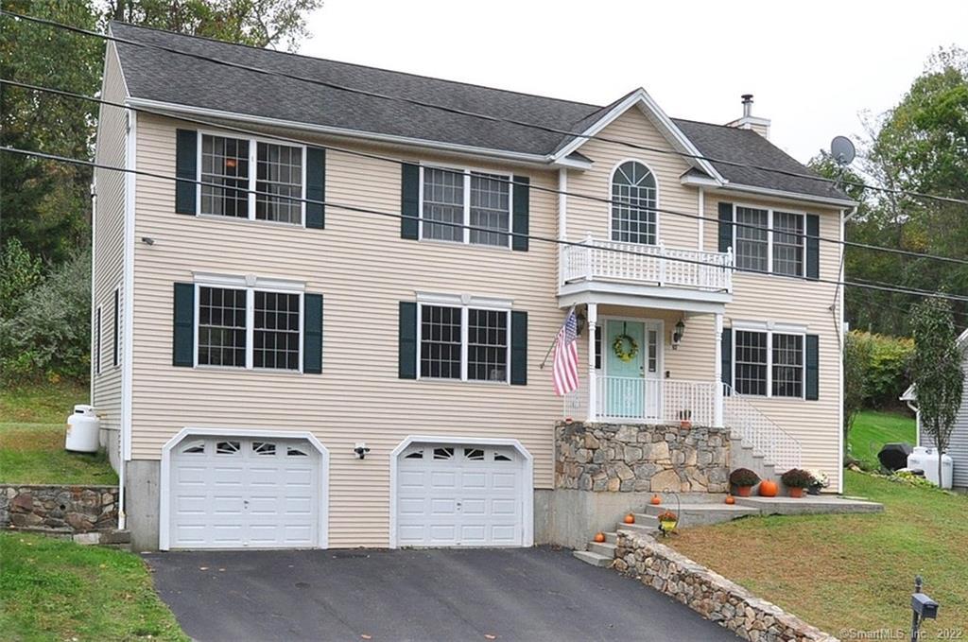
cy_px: 321
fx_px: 725
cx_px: 484
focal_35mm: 27
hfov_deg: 67.5
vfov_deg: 47.8
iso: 800
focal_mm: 18
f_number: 8
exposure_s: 1/400
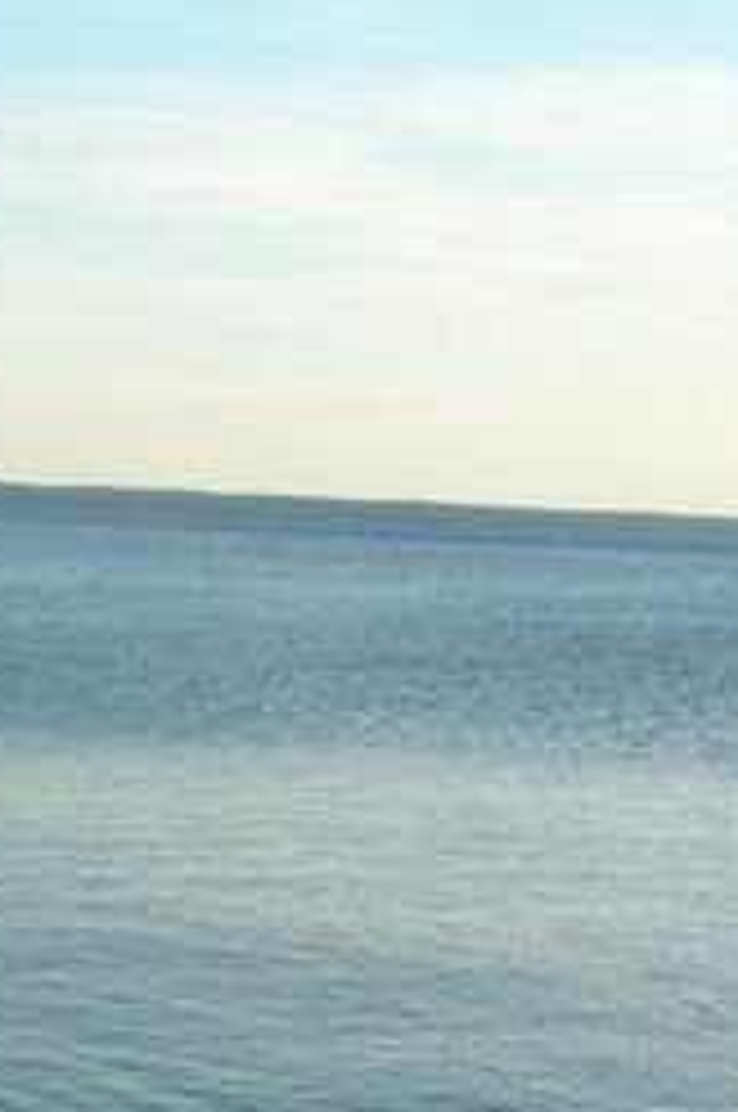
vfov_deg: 19.6
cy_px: 783
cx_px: -740
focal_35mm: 104
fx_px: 3207
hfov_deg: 11.8
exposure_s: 1/203
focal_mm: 5.7
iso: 50
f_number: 4.9
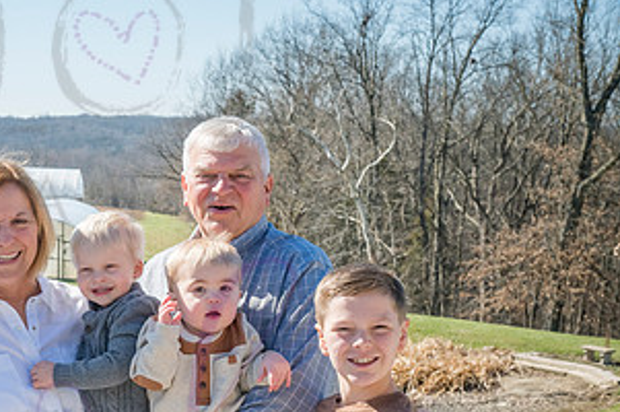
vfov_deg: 16.3
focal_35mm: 83
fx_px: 1428
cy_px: 300
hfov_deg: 24.1
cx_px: 128
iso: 400
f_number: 10
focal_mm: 43
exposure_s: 1/640
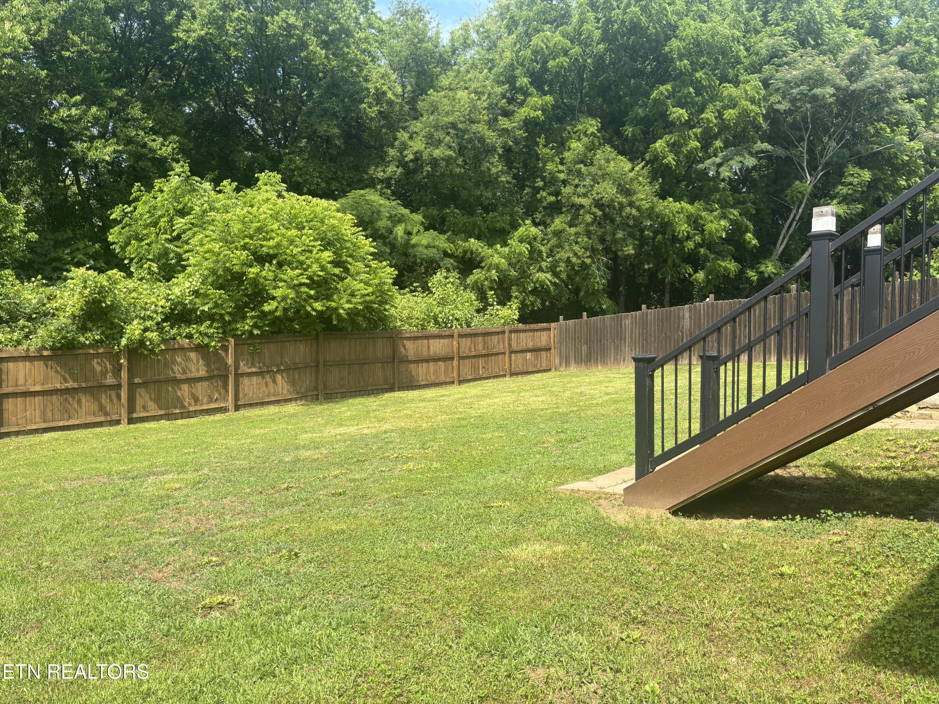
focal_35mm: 26
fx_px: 705
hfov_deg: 67.3
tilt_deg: -1.6
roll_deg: -0.6
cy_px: 352
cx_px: 470
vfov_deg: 53.1
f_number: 1.6
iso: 50
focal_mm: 5.96
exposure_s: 1/1295
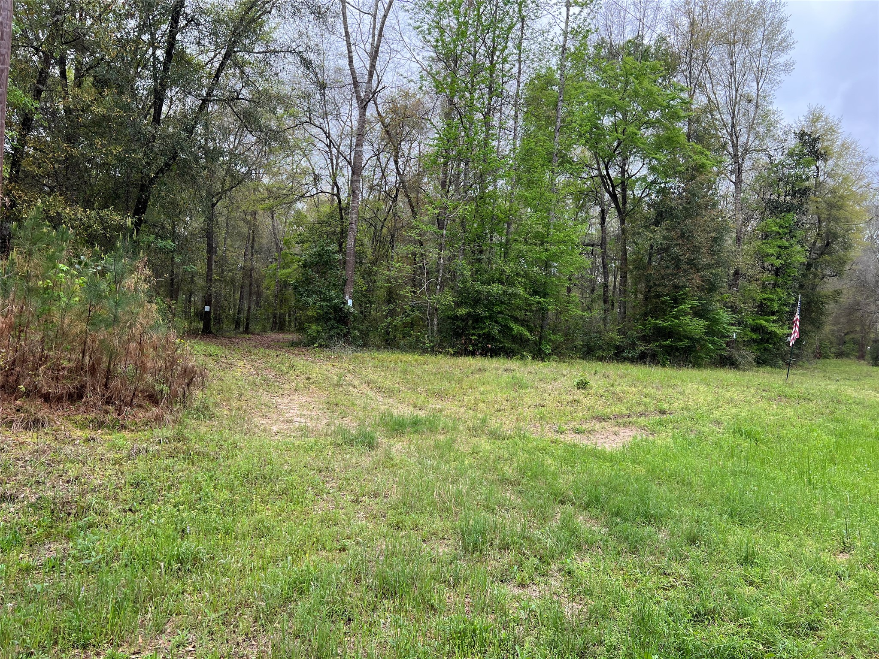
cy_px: 330
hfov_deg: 67.3
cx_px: 440
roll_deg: -4.3
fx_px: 660
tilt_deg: +0.6
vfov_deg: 53.1
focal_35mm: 26
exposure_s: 1/709
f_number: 1.5
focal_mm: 5.7
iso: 50
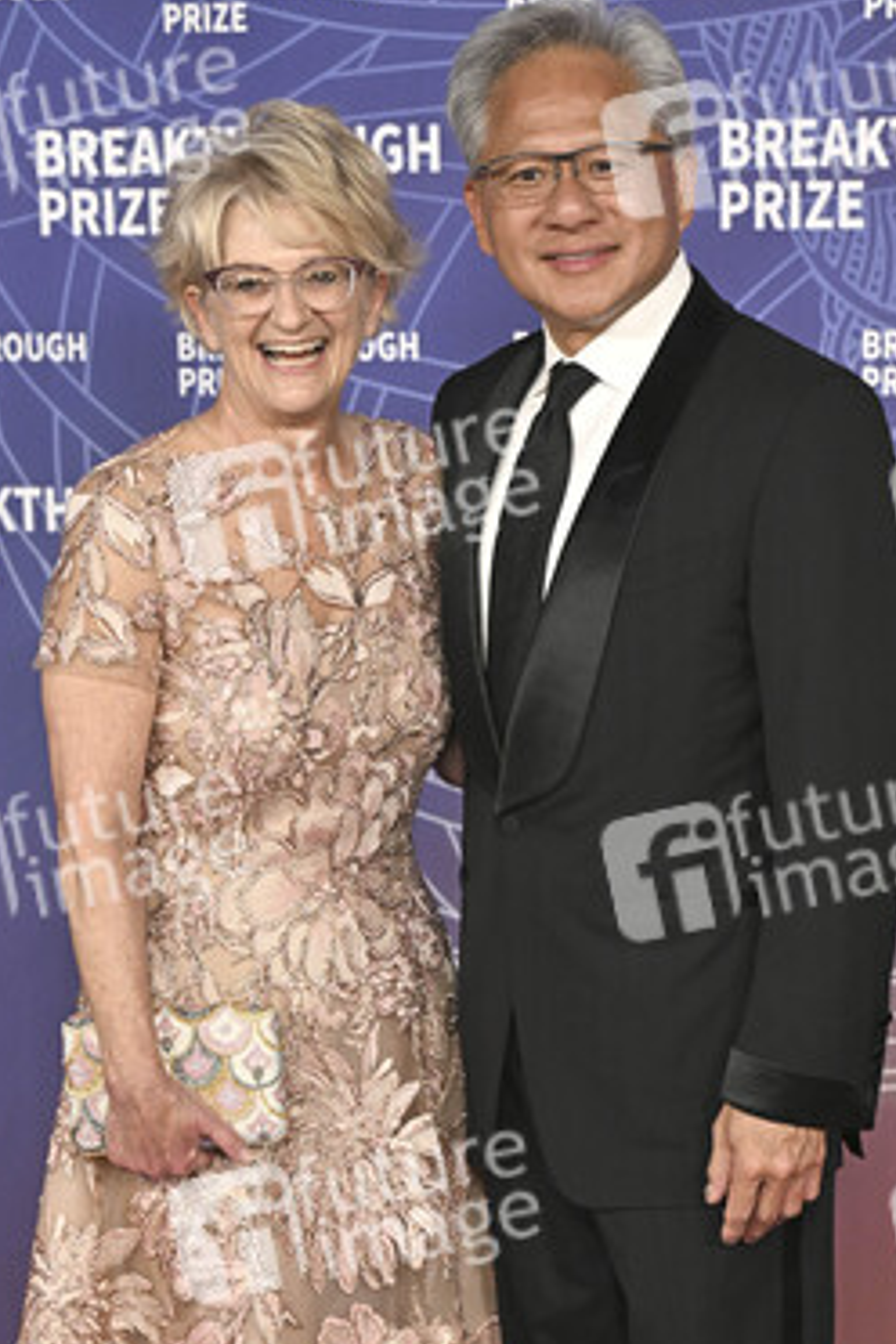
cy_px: 676
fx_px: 2165
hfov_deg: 23.4
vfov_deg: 34.5
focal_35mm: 58
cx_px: 459
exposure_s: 1/320
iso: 2000
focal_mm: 54
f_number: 4
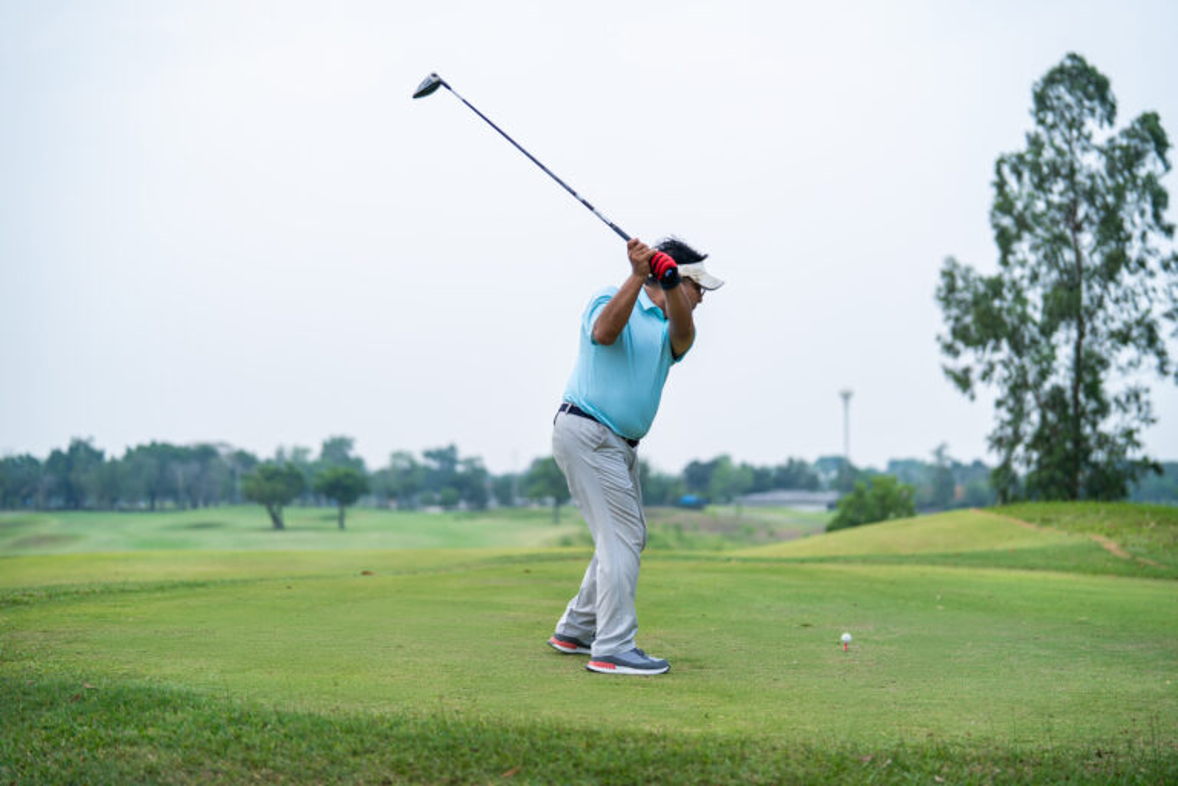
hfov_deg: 39.6
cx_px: 589
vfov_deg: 27.0
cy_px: 393
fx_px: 1636
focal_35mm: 50
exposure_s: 1/1000
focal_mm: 50
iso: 200
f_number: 1.4
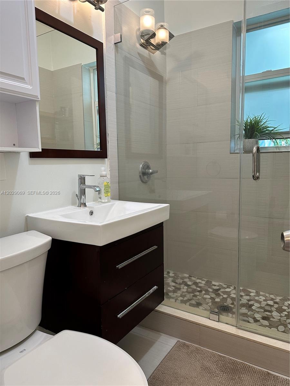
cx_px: 145
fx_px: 268
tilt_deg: -6.7
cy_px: 193
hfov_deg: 56.8
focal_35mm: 24
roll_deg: +0.9
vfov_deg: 71.6
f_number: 1.78
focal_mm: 6.86
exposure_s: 1/120
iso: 160
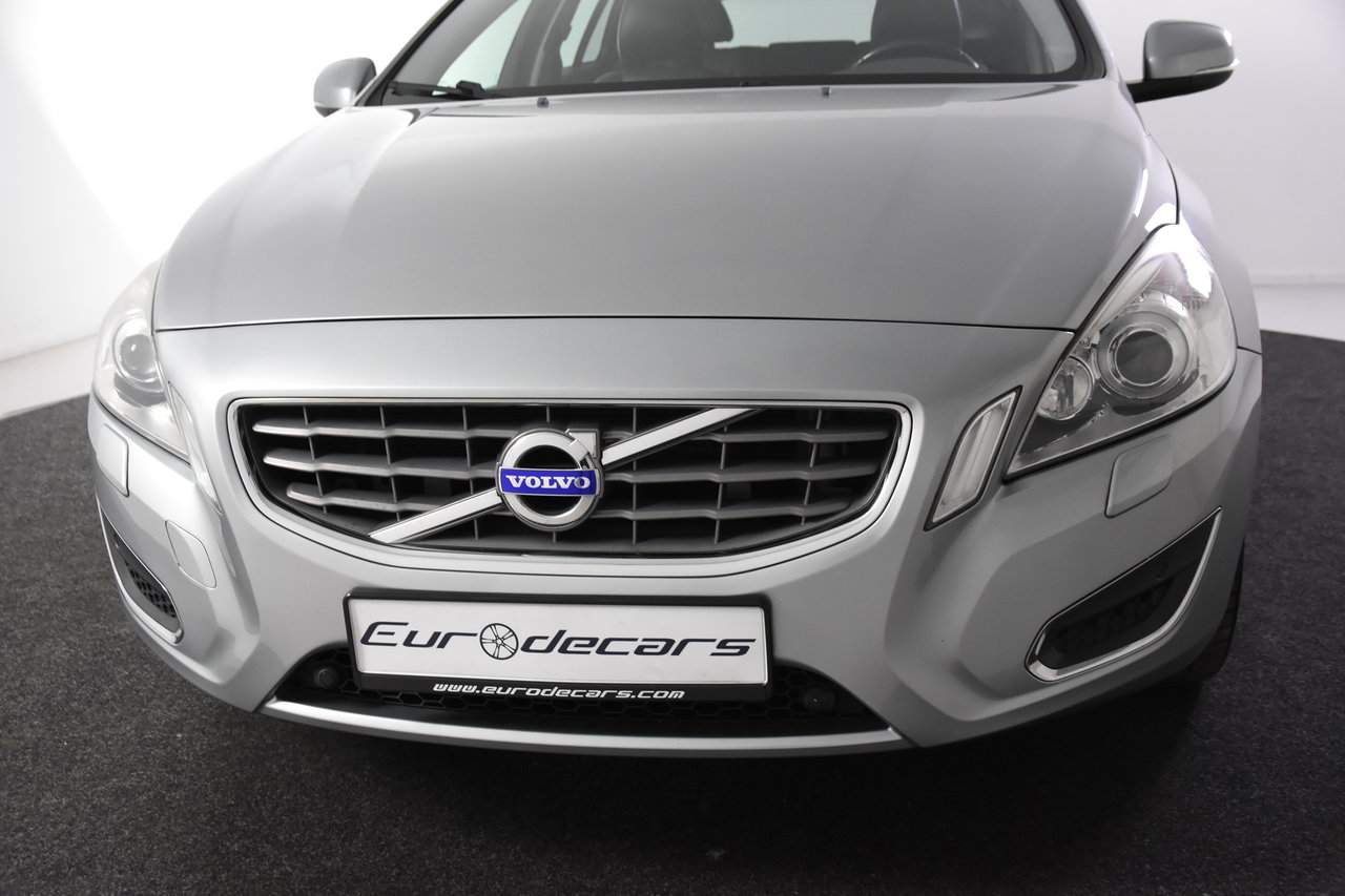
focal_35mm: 39
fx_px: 1457
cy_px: 448
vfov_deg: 34.2
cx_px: 672
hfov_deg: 49.6
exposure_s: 1/100
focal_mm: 26
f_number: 5
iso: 1600
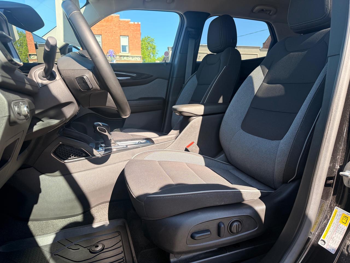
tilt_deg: -9.1
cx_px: 175
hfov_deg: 71.6
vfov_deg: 56.8
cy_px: 132
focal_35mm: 24
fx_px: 243
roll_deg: -0.4
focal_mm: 6.76
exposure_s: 1/683
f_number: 1.78
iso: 100
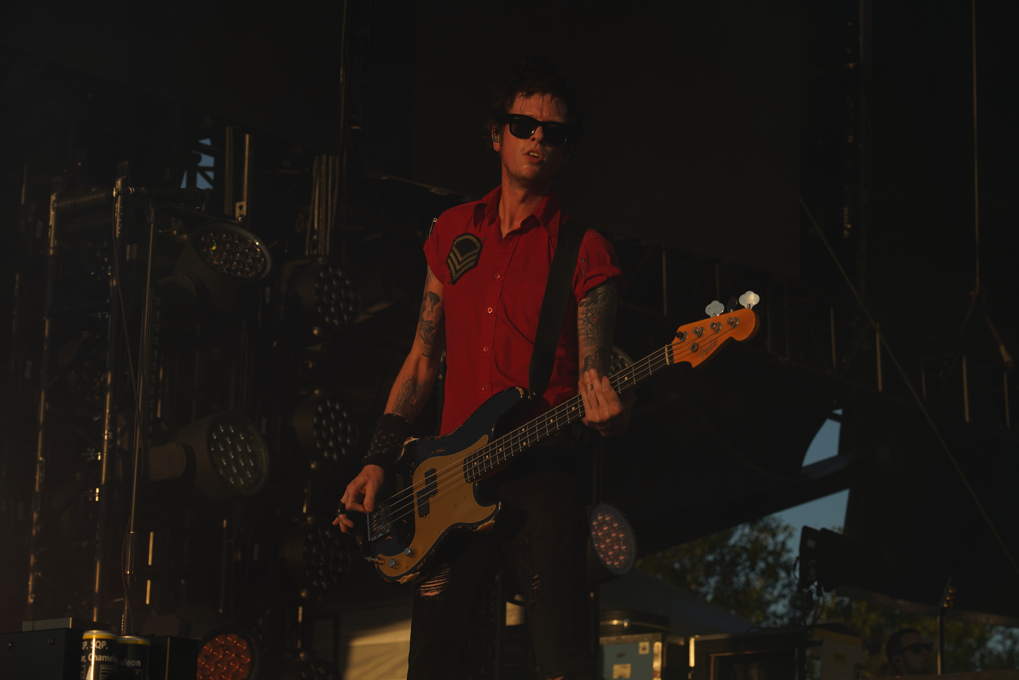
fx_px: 2972
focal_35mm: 105
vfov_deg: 13.0
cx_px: 510
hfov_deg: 19.5
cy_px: 340
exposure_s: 1/400
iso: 100
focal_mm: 105
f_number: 7.1
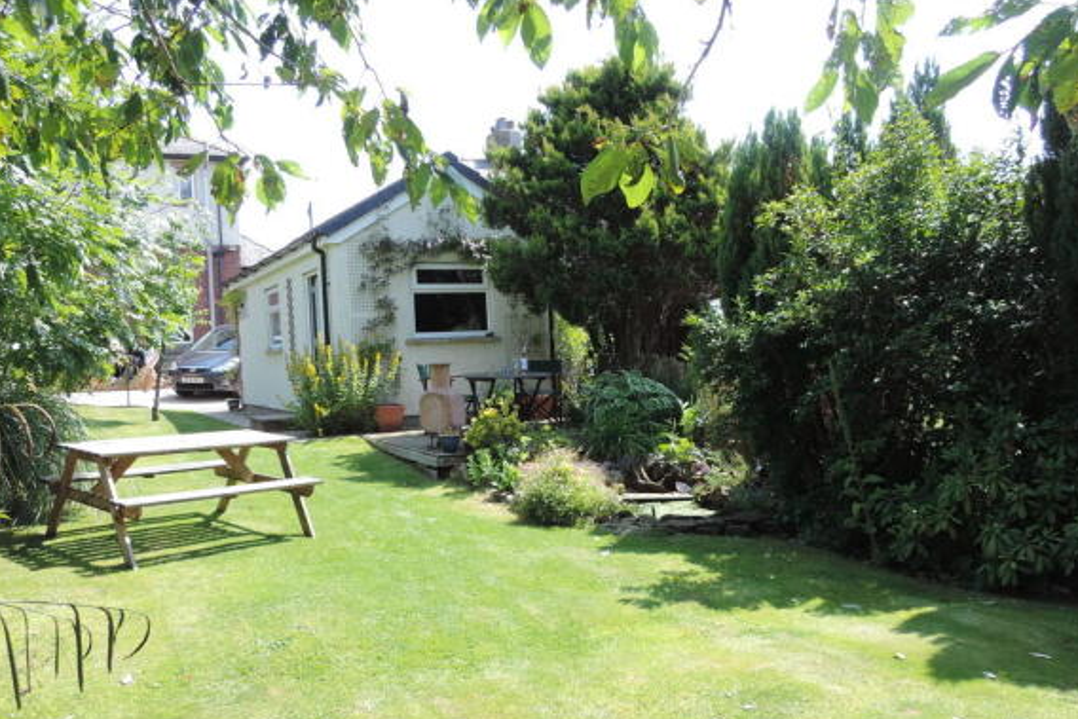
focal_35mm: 32
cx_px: 534
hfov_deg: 58.7
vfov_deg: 41.1
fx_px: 958
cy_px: 399
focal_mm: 5.3
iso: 80
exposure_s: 1/250
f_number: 3.1
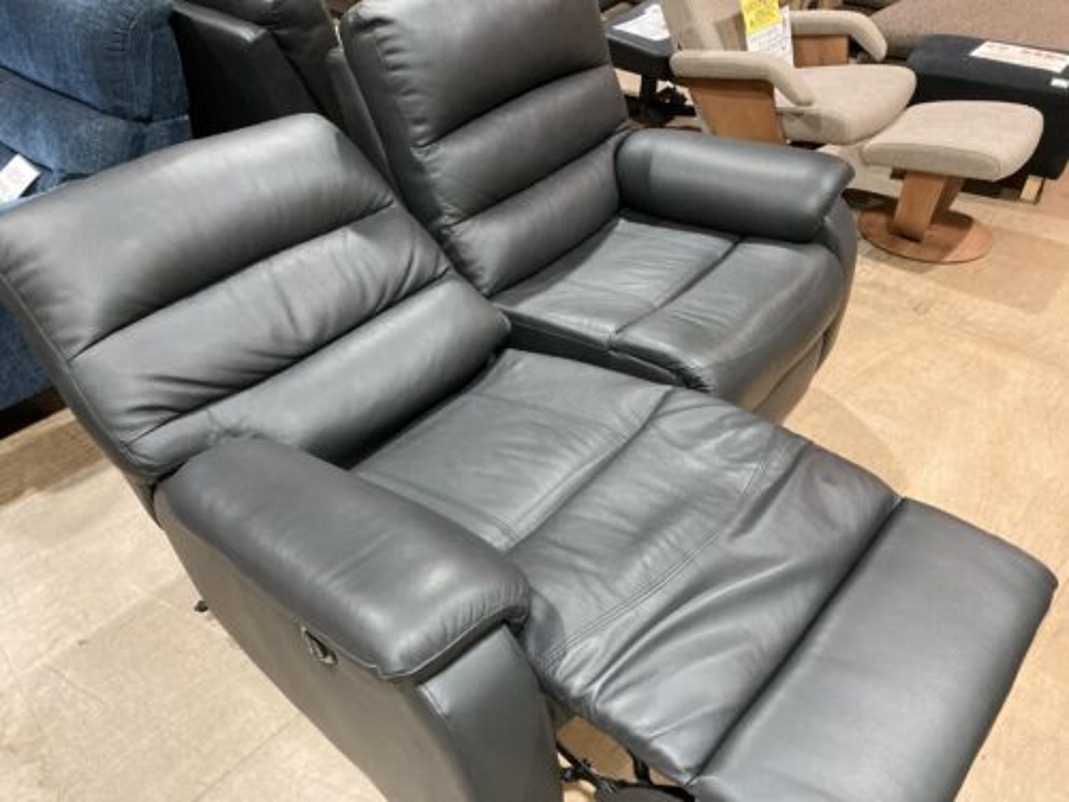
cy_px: 401
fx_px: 865
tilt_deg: -37.4
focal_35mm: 28
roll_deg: +0.7
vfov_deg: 49.7
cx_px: 534
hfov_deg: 63.4
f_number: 1.8
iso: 320
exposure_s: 1/54
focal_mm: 3.99
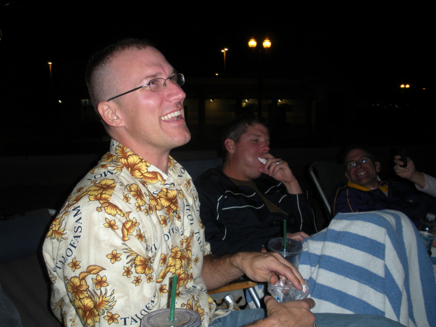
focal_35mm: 36
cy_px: 164
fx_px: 453
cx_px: 218
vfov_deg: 39.7
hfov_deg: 51.4
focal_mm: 6.3
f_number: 3.5
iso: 78
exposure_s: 1/60
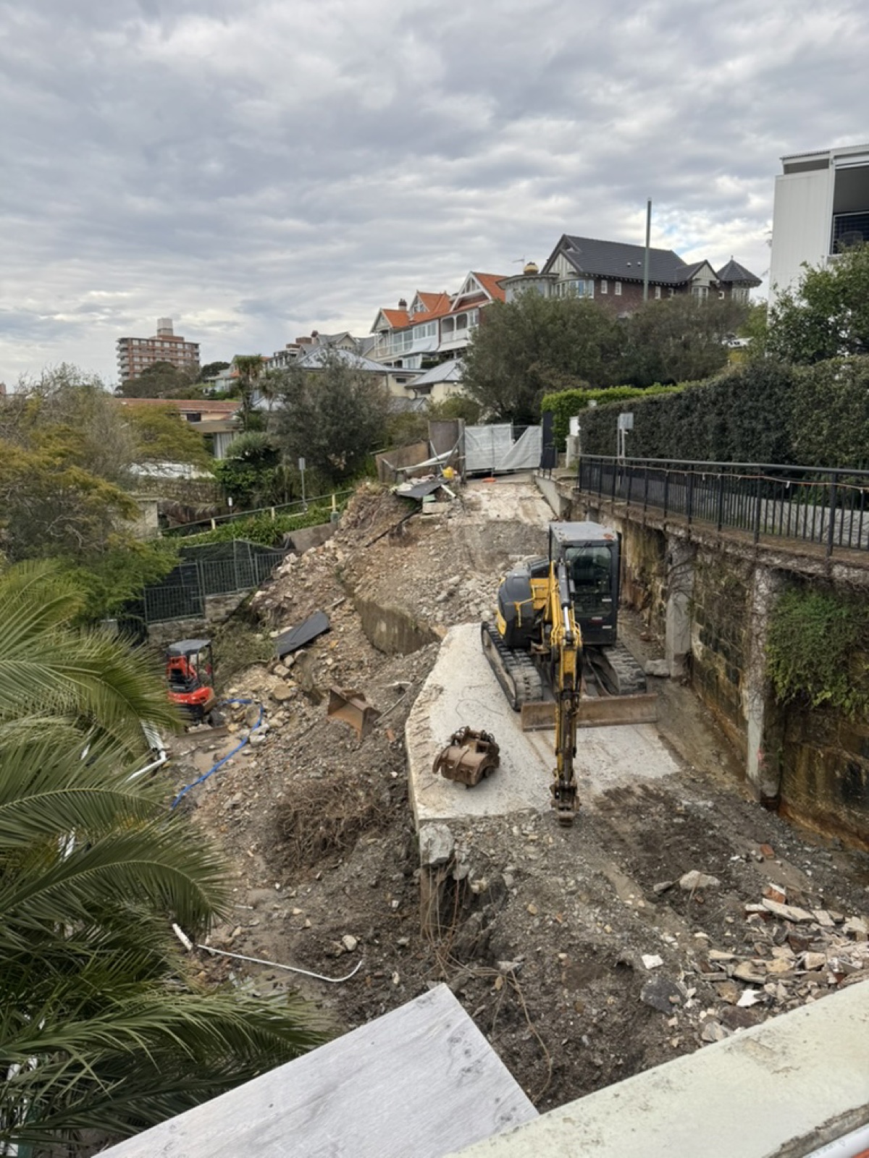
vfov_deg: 71.6
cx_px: 434
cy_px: 579
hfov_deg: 56.8
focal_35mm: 24
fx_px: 803
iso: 80
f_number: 1.78
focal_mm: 6.76
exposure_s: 1/756
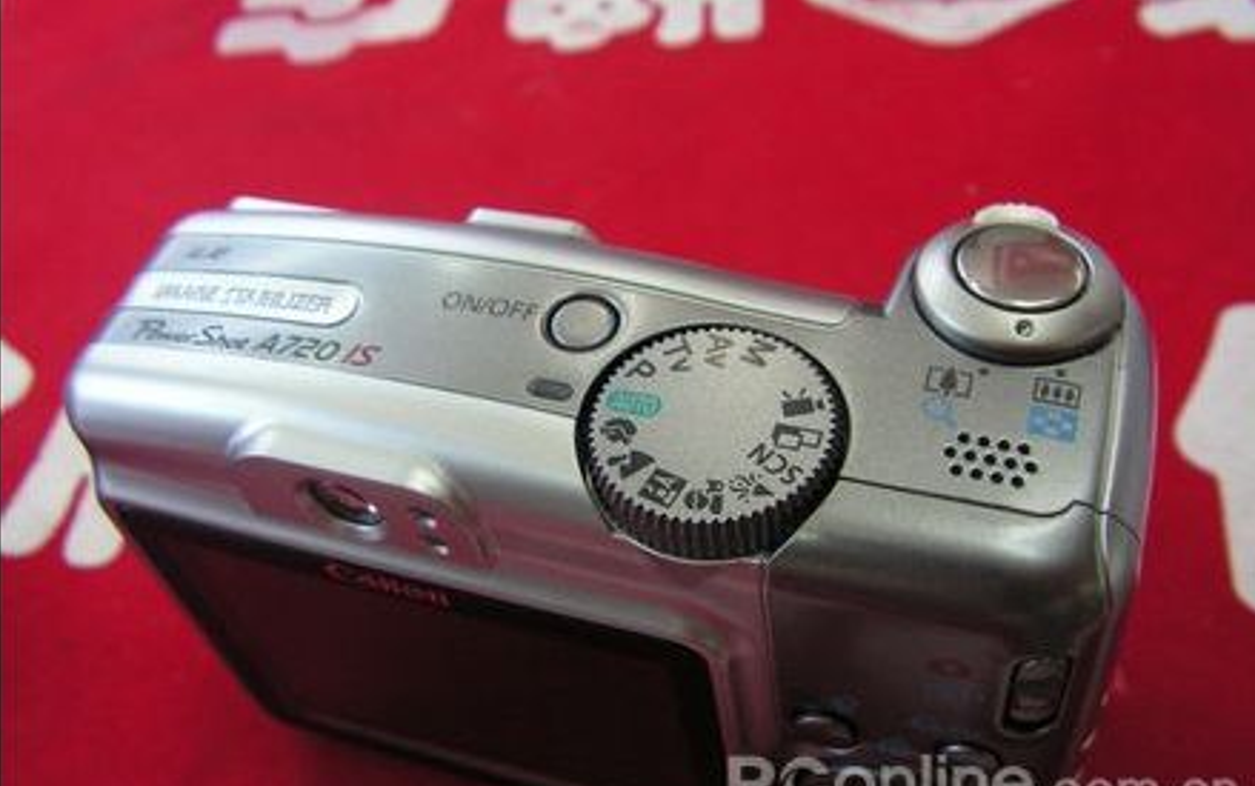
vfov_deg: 32.8
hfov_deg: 50.4
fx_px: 1335
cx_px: 639
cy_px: 433
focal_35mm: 39
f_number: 3.2
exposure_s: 1/25
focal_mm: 6
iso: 200
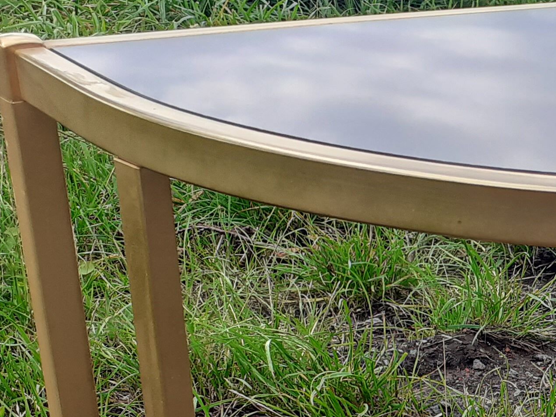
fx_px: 1413
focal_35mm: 88
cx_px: 737
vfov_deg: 16.5
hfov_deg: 20.2
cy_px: 385
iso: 40
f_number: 1.9
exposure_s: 1/512
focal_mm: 3.6
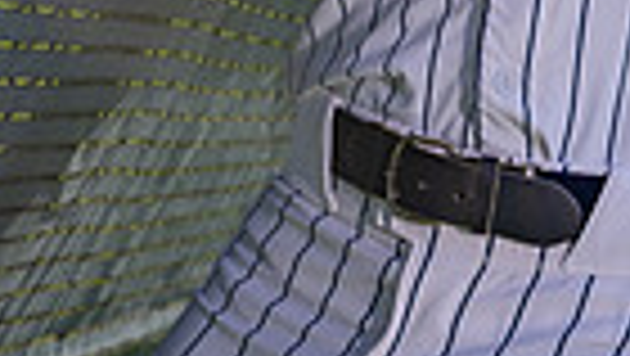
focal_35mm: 155
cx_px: 626
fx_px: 2591
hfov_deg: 13.7
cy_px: -595
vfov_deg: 7.2
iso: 100
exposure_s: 1/500
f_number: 5
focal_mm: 46
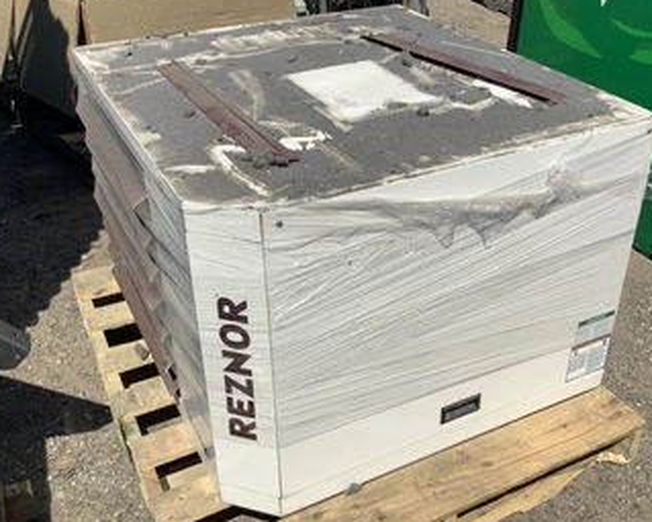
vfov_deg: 39.1
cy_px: 264
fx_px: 733
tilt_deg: -33.2
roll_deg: +0.7
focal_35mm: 38
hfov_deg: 47.9
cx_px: 354
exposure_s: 1/2809
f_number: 2.4
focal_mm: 3.3
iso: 25
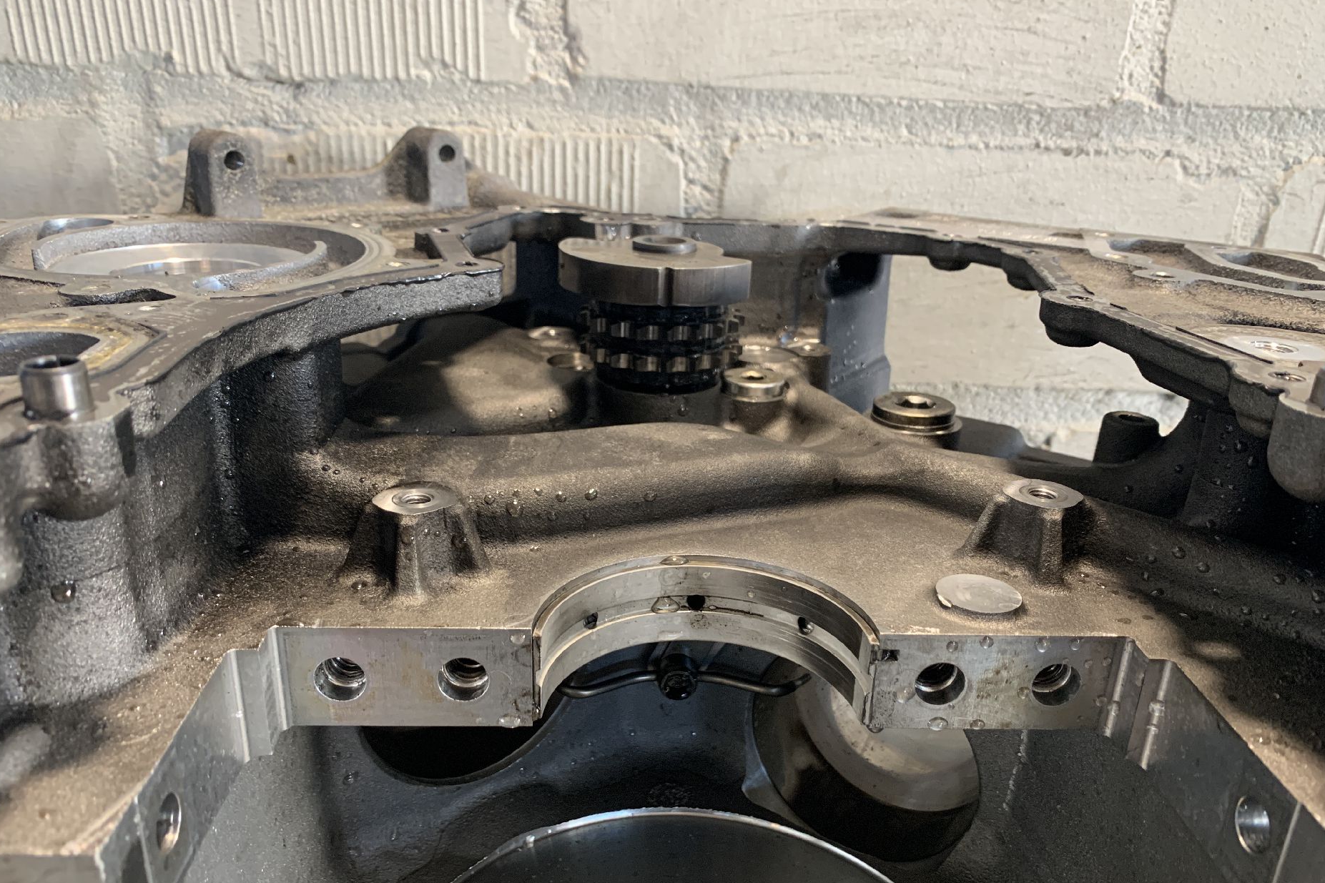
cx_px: 668
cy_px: 509
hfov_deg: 65.5
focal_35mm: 28
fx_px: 1030
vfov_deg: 46.2
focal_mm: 4.25
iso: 250
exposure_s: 1/50
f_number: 1.8
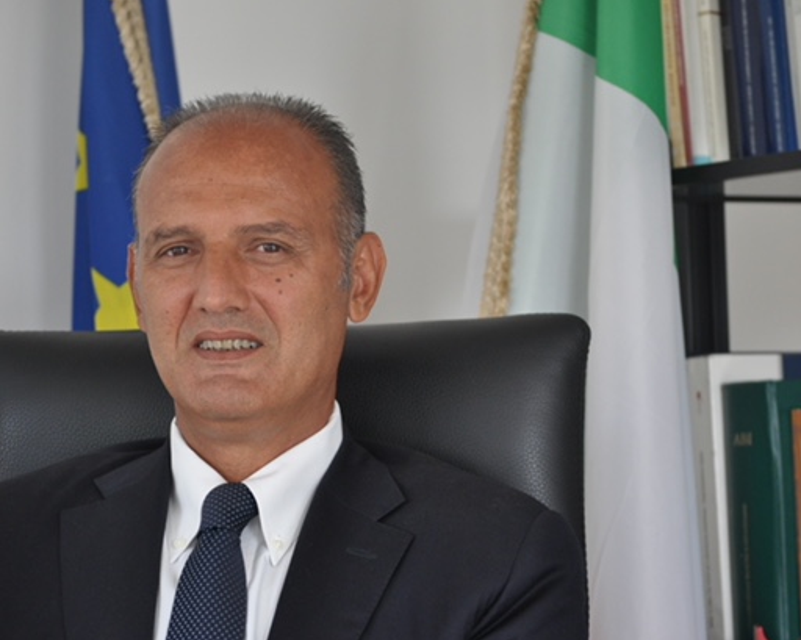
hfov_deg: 11.0
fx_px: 4170
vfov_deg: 8.8
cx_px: 400
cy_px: 330
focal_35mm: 176
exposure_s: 1/100
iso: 800
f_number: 4.5
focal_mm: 100
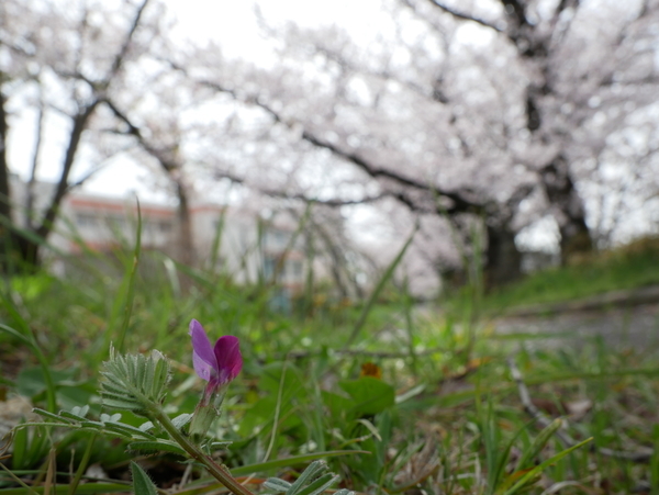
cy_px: 248
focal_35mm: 34
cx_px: 330
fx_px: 648
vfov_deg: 41.8
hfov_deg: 53.9
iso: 200
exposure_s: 1/125
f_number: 11
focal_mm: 17
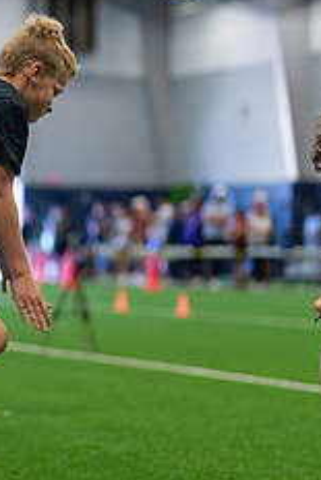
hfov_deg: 9.8
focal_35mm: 138
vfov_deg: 14.9
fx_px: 1843
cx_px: -91
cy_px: 267
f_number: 1.2
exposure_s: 1/1000
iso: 1250
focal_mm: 50
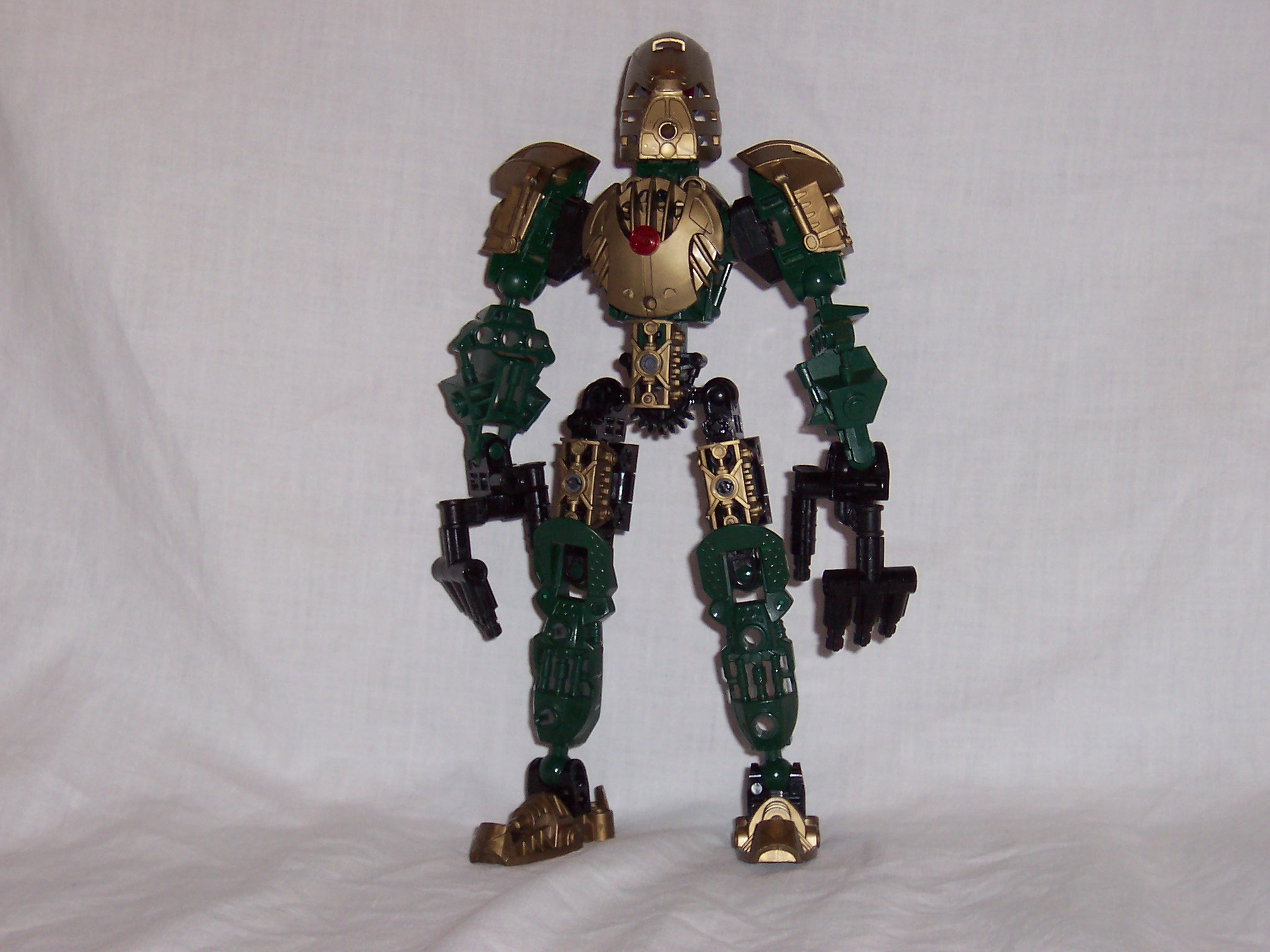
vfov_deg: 17.6
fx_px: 3082
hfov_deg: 23.3
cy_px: 478
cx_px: 641
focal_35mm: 84
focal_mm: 12.8
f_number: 4
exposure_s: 1/90
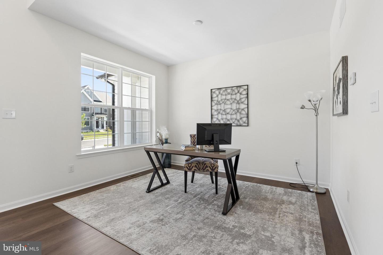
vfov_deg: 72.1
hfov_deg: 95.0
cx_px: 192
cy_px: 128
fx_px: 176
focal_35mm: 16
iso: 400
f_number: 8
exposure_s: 1/50
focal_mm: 11
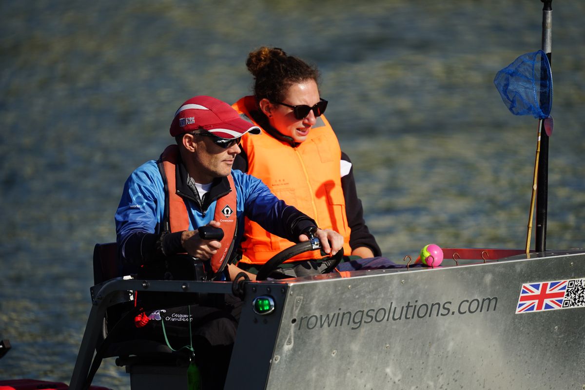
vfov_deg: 2.3
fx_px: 9749
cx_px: 292
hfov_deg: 3.4
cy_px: 195
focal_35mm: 600
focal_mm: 600
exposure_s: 1/1600
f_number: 4
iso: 100
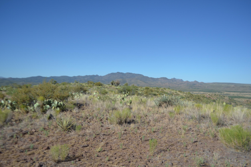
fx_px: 188
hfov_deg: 67.5
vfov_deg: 47.7
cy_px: 84
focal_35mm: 27
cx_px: 126
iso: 160
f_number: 3.5
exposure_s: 1/2000
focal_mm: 18
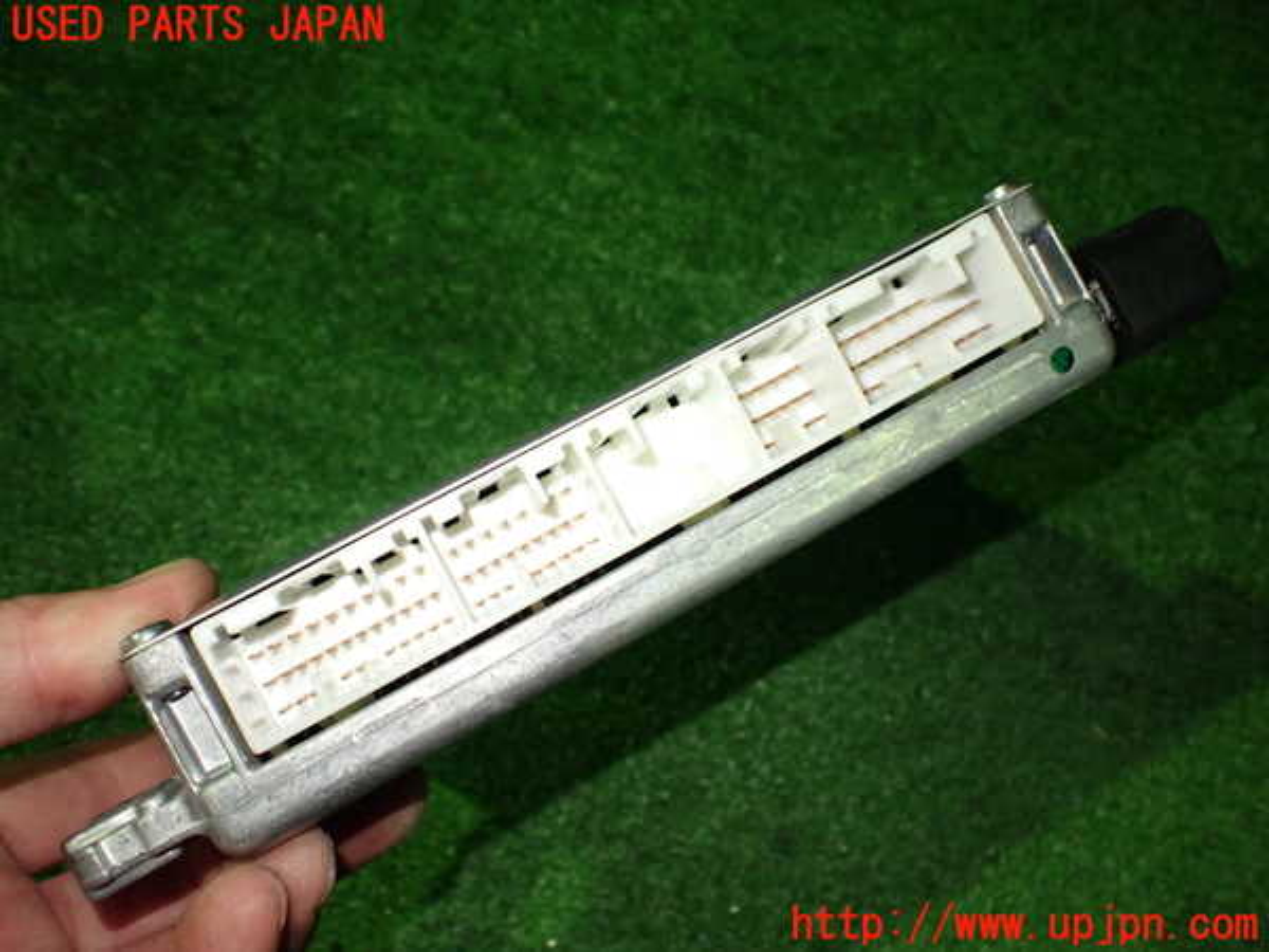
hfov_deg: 60.0
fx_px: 1100
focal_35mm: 30
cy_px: 476
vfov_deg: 46.8
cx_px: 634
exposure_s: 1/100
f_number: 2.3
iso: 800
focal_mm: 5.4
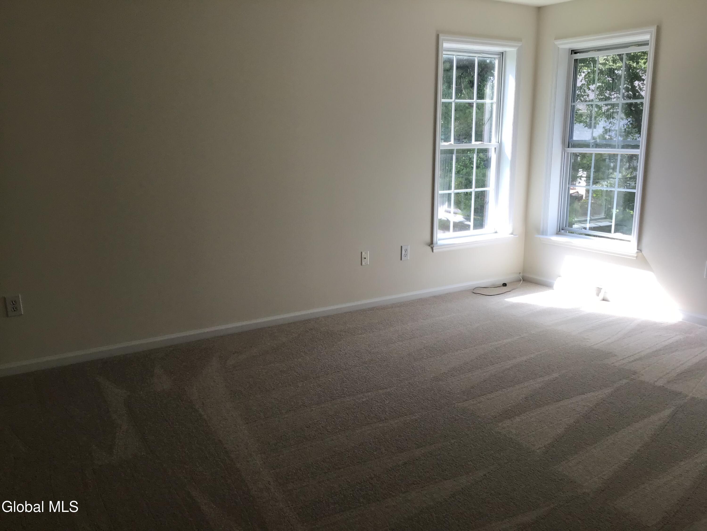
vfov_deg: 45.4
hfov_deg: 58.4
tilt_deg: -13.4
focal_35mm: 31
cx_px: 354
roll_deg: +0.0
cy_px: 266
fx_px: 633
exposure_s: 1/101
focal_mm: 3.3
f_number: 2.4
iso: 25
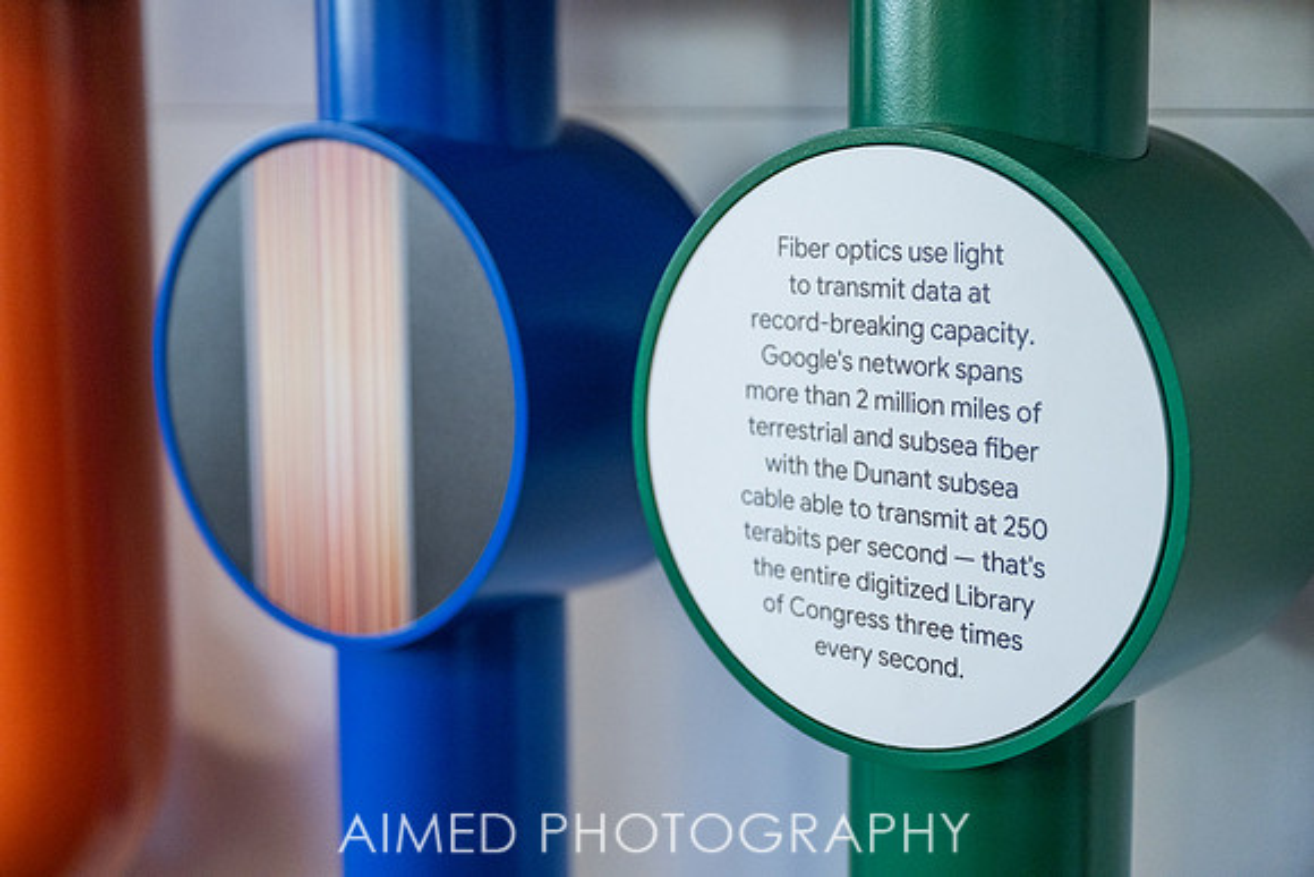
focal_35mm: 60
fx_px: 2190
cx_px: 657
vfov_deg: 22.6
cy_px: 438
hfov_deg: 33.4
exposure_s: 1/200
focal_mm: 60
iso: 1250
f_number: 2.8
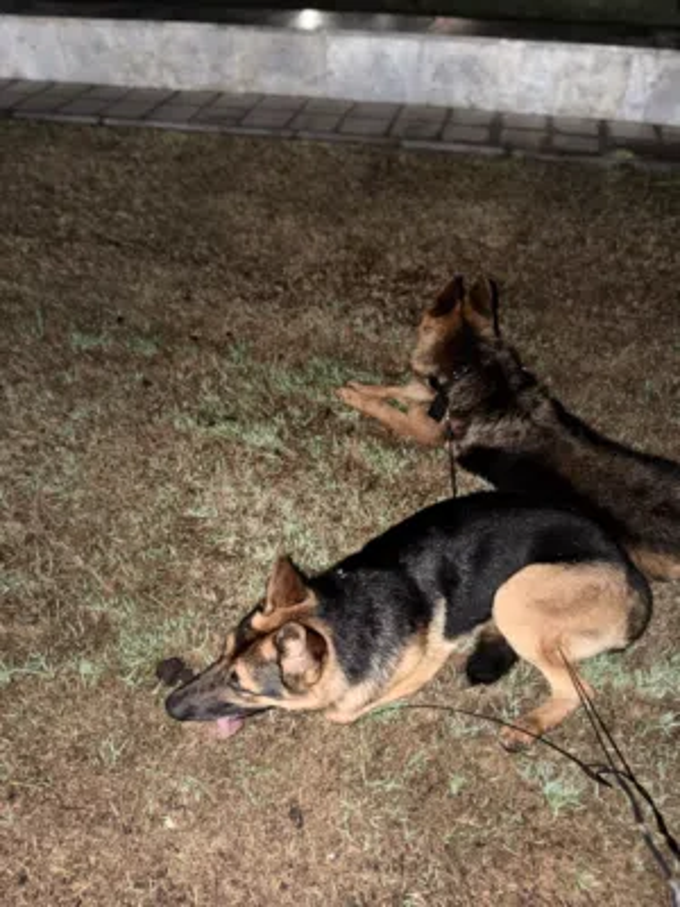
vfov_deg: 71.6
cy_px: 454
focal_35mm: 24
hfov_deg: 56.8
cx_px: 340
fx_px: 629
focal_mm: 6.76
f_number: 1.78
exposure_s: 1/4
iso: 400
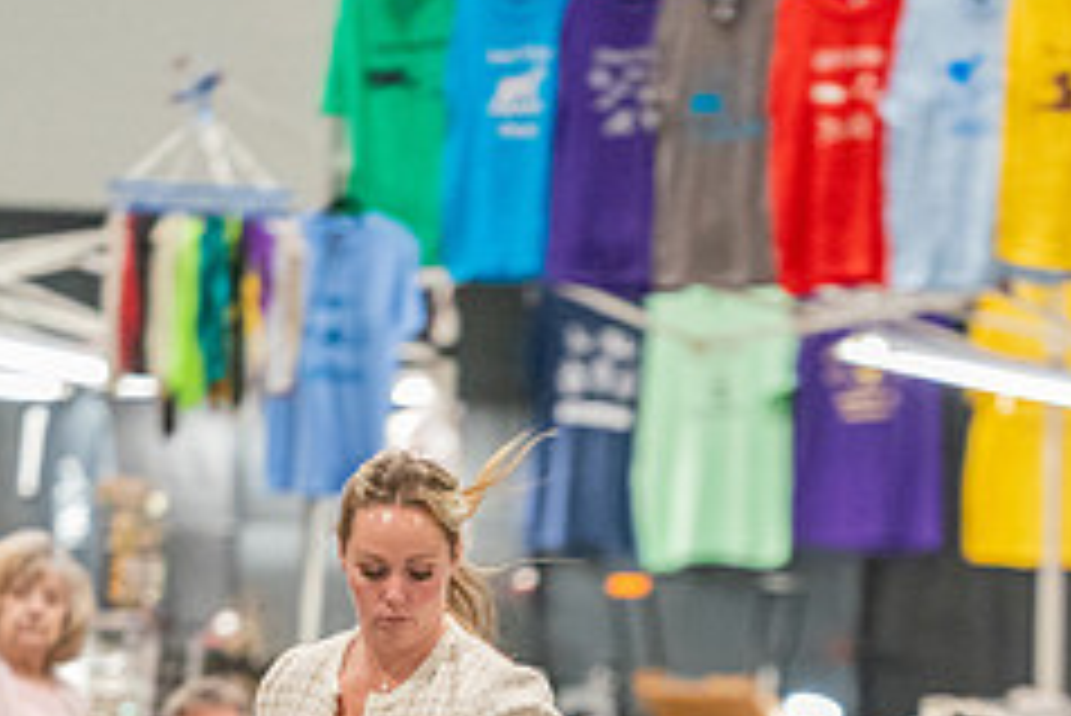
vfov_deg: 2.8
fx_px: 14526
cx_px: 711
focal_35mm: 488
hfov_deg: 4.2
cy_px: 853
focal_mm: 200
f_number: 2.8
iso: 6400
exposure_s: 1/250
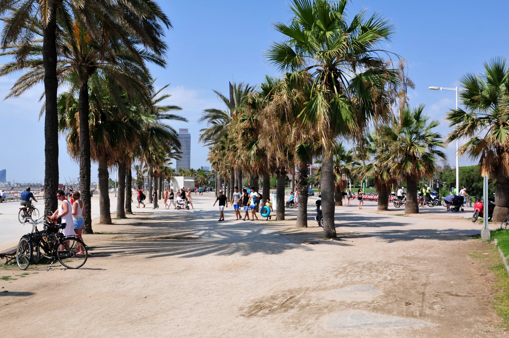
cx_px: 254
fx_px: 508
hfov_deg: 53.2
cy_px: 169
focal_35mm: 36
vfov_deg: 36.8
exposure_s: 1/320
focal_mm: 24
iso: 200
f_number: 9
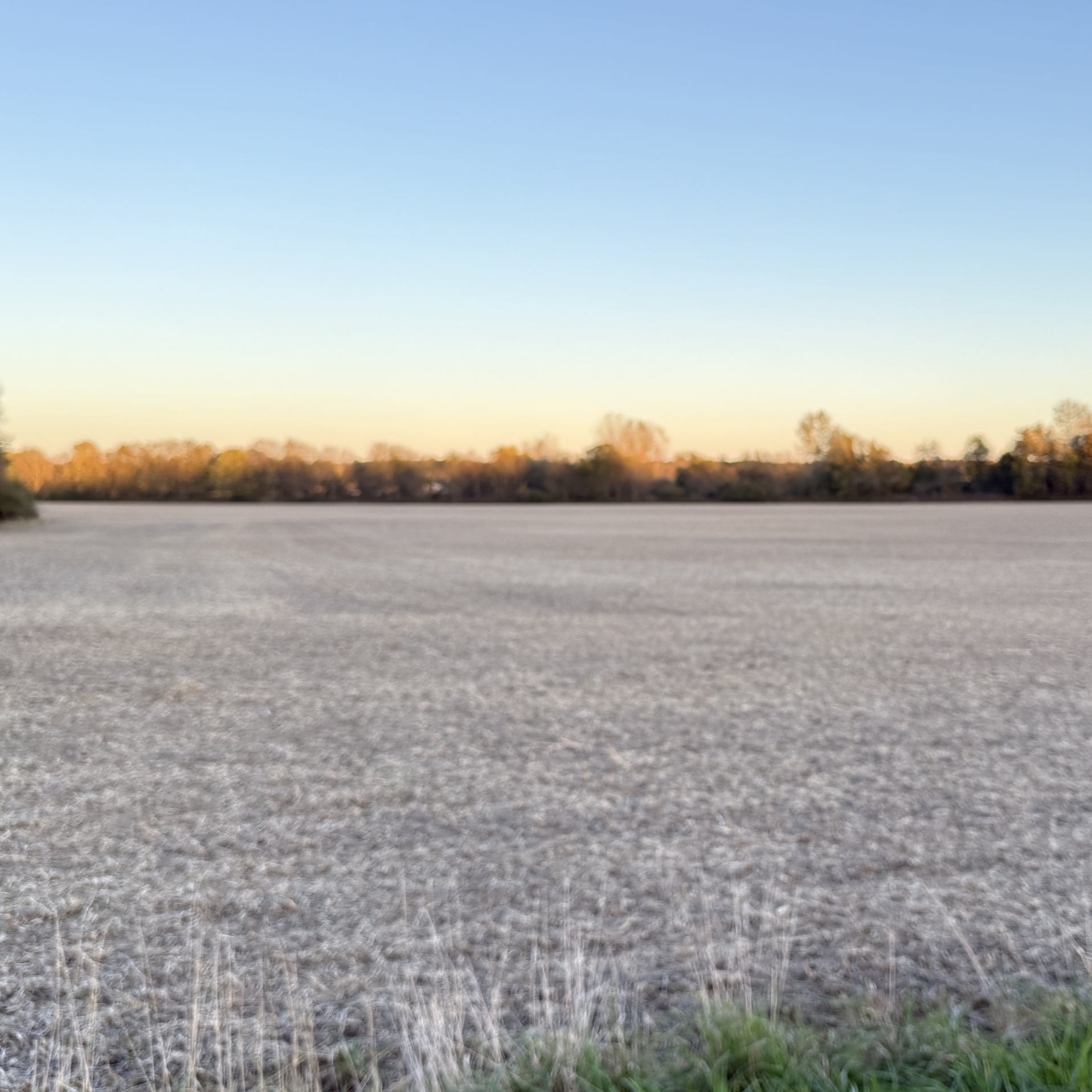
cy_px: 548
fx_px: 1213
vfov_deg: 48.5
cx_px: 684
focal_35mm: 34
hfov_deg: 48.0
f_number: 1.78
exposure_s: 1/241
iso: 125
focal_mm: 6.76
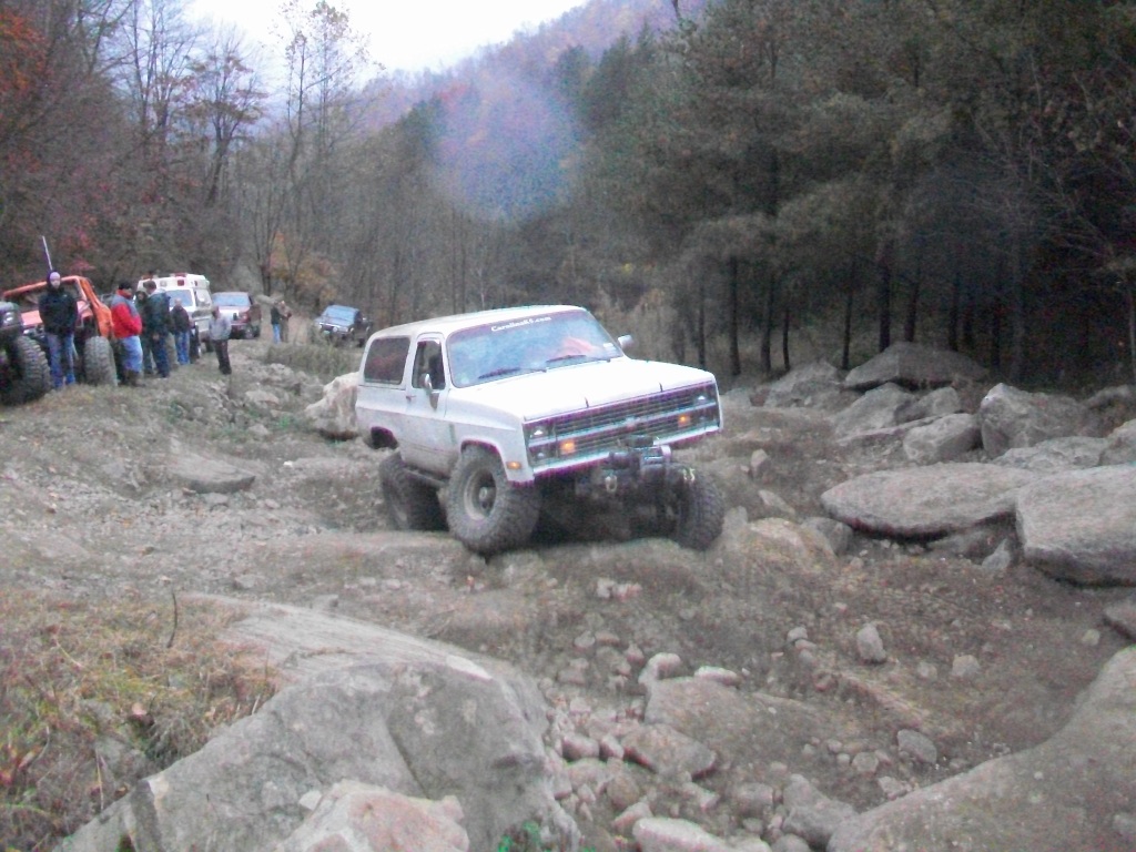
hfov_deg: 56.8
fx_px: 1050
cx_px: 568
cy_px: 426
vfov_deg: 44.2
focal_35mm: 32
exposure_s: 1/320
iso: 1000
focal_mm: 5.7
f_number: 5.5
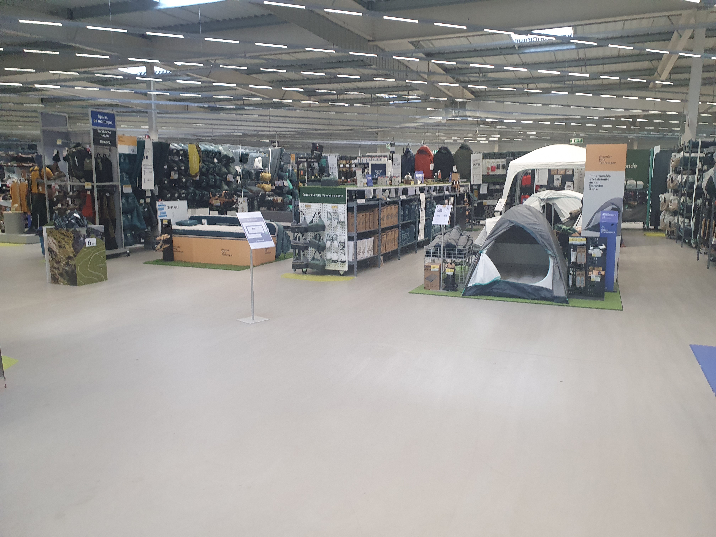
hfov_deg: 67.3
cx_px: 358
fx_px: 538
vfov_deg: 53.1
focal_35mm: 26
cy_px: 268
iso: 250
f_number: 2.4
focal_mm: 4.32
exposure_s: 1/50
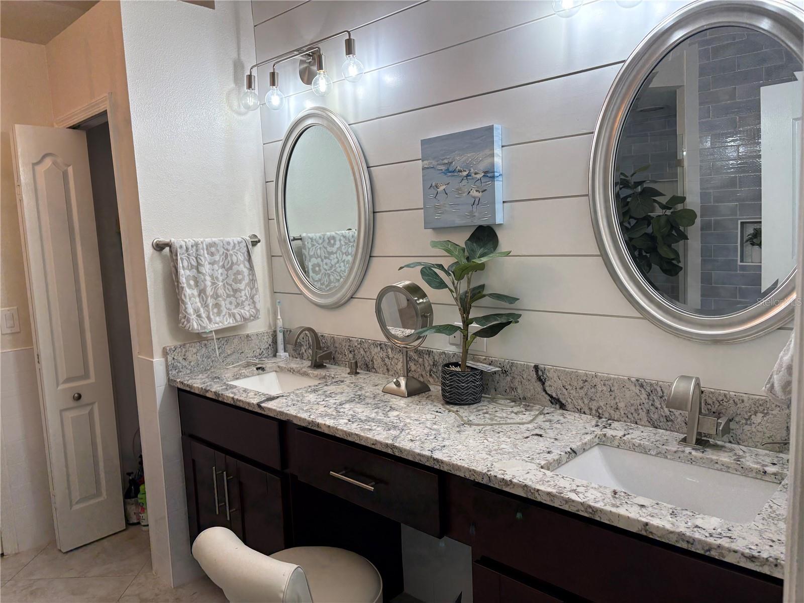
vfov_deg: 53.1
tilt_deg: -6.6
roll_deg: +2.0
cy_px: 302
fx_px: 604
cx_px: 402
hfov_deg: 67.3
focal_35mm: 26
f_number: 1.6
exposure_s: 1/120
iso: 64
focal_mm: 5.96
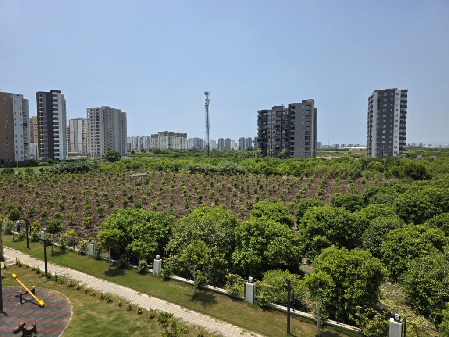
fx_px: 298
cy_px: 168
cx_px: 224
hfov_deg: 73.9
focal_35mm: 23
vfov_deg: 58.9
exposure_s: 1/7944
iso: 80
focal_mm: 6.3
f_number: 1.7
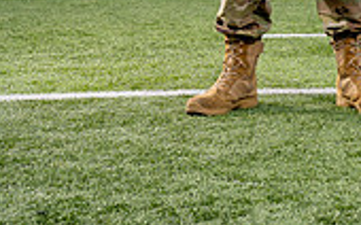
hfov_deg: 11.1
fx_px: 1858
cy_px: -250
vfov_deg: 6.7
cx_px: 297
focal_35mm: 189
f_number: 10
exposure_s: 1/250
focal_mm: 70
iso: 320
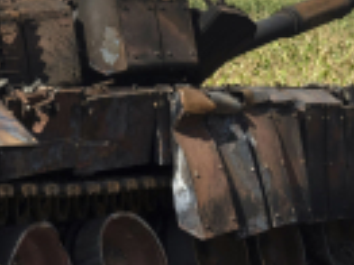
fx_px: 1512
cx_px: -72
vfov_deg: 10.0
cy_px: 34
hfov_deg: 13.0
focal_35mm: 148
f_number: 11
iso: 500
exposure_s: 1/800
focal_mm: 36
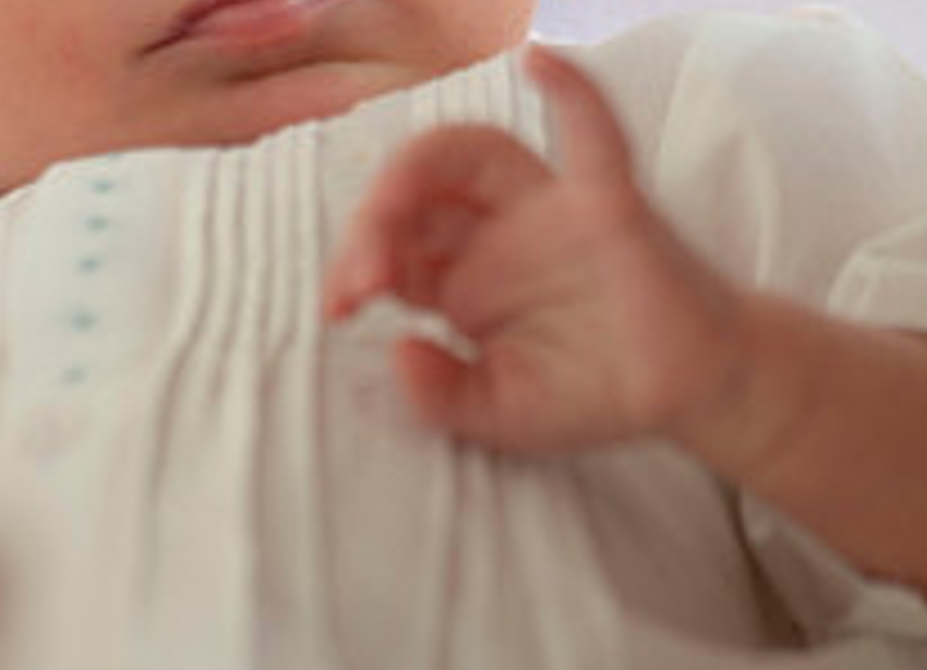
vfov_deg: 2.4
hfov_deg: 3.3
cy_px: 229
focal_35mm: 602
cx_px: 420
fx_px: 15917
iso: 80
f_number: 2.8
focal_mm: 200
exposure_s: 1/160
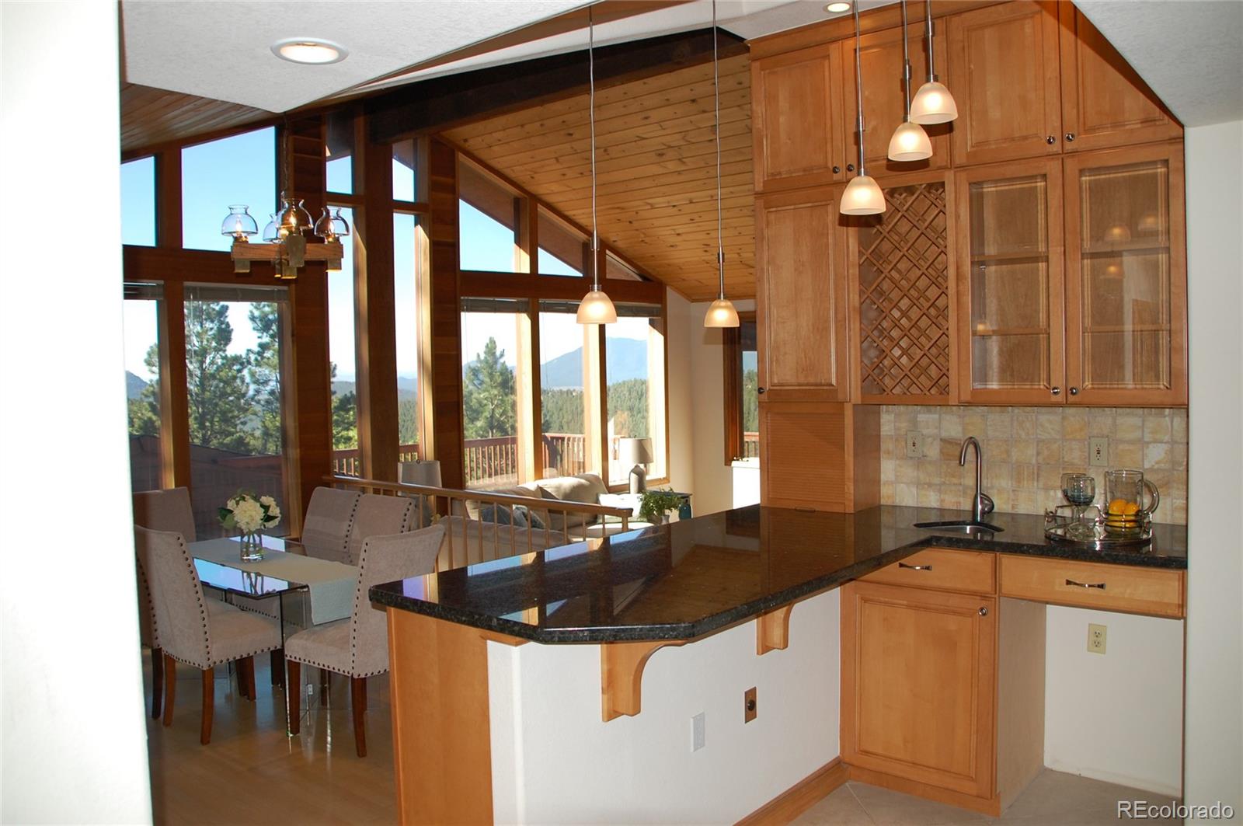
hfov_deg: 67.4
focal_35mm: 27
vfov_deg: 47.8
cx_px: 622
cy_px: 413
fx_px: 931
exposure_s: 1/500
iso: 400
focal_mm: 18
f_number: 3.5
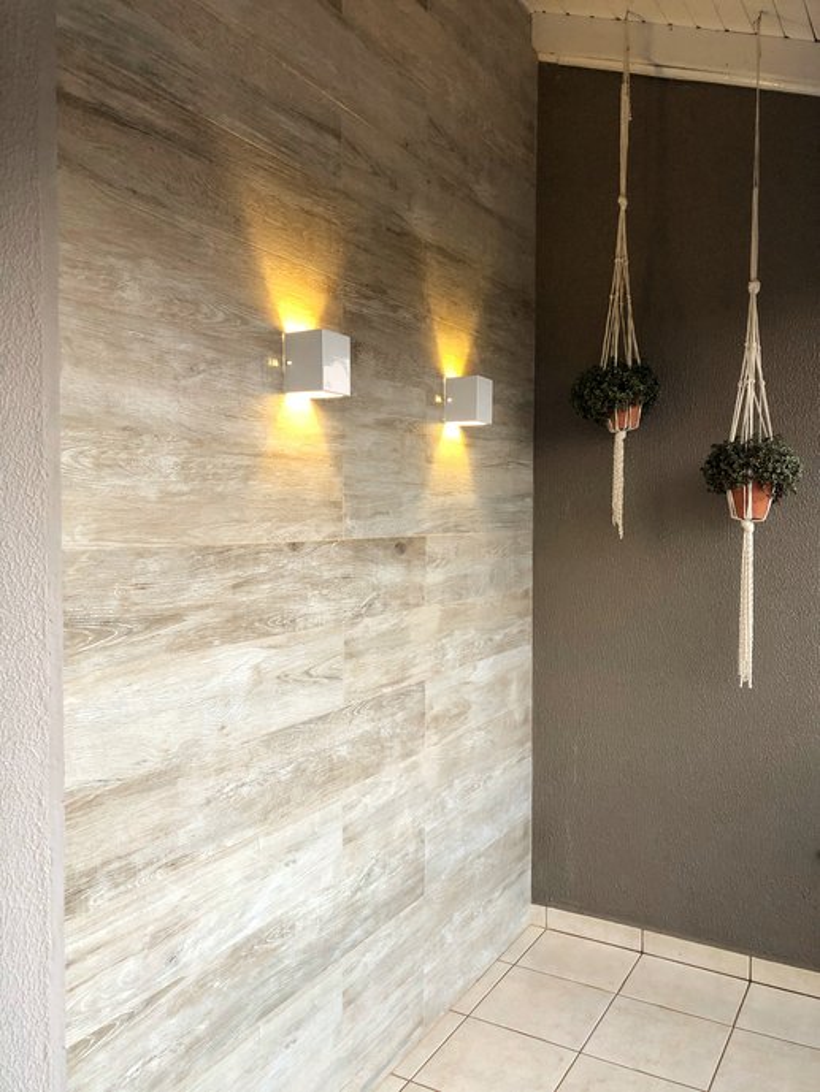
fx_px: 884
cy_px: 546
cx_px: 410
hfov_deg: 49.8
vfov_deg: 63.4
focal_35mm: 28
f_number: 1.8
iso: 32
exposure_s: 1/24
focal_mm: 3.99
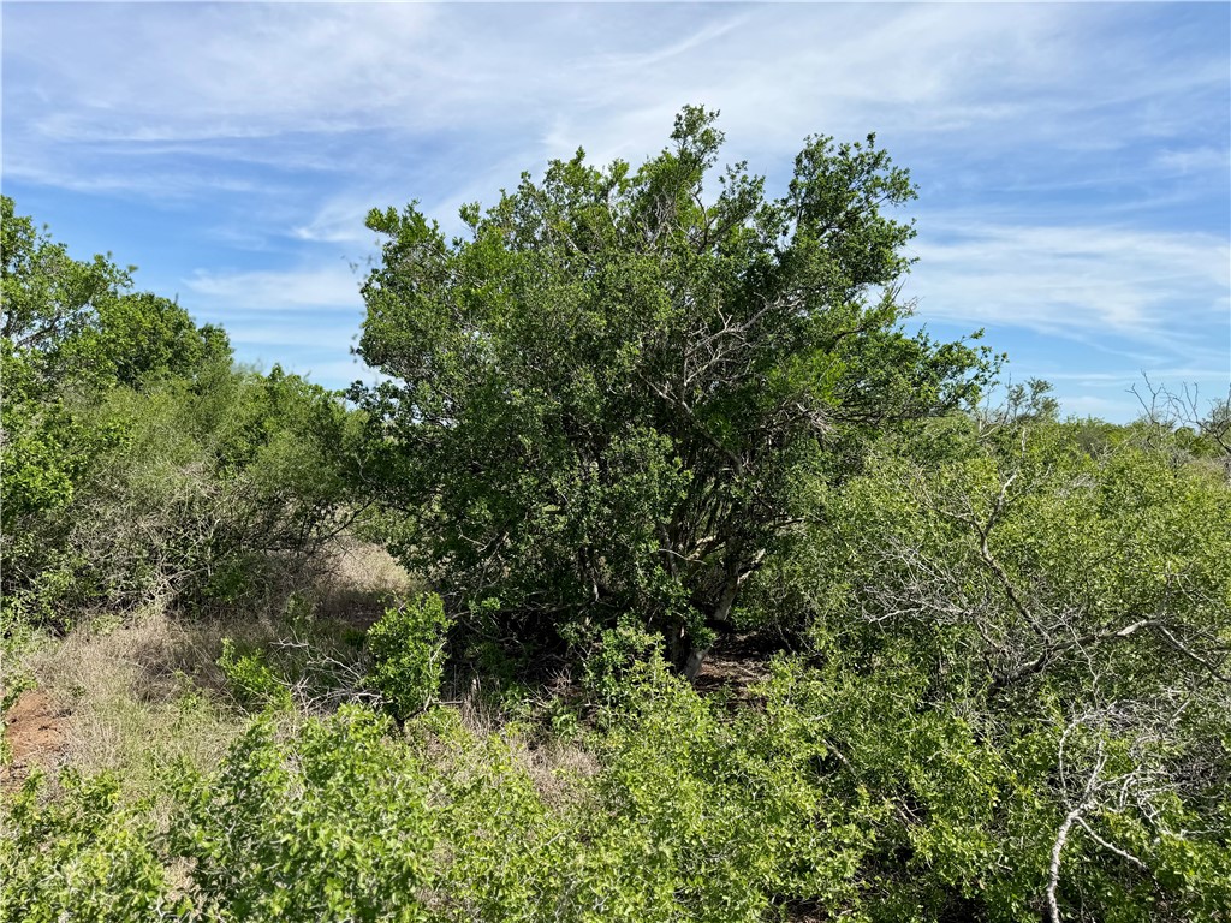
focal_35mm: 24
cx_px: 616
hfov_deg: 71.6
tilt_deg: +0.3
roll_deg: -1.2
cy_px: 462
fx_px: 853
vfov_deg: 56.8
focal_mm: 6.76
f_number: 1.78
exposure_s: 1/3953
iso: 80
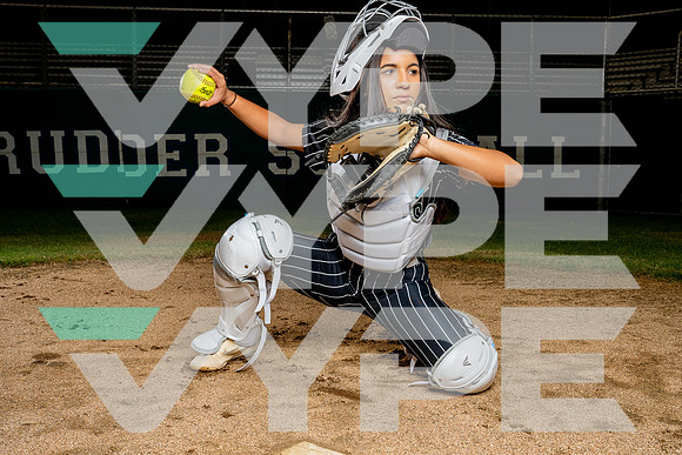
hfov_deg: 51.3
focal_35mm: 37
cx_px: 341
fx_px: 710
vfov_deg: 35.5
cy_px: 228
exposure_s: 1/250
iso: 500
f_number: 8
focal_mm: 34
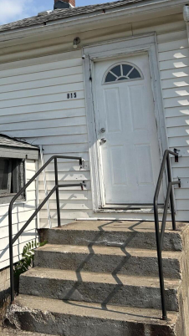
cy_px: 72
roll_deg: +1.8
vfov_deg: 42.0
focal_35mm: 47
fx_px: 419
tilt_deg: +16.1
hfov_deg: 24.7
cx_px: 22
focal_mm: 5.7
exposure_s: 1/5076
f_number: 1.5
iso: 50
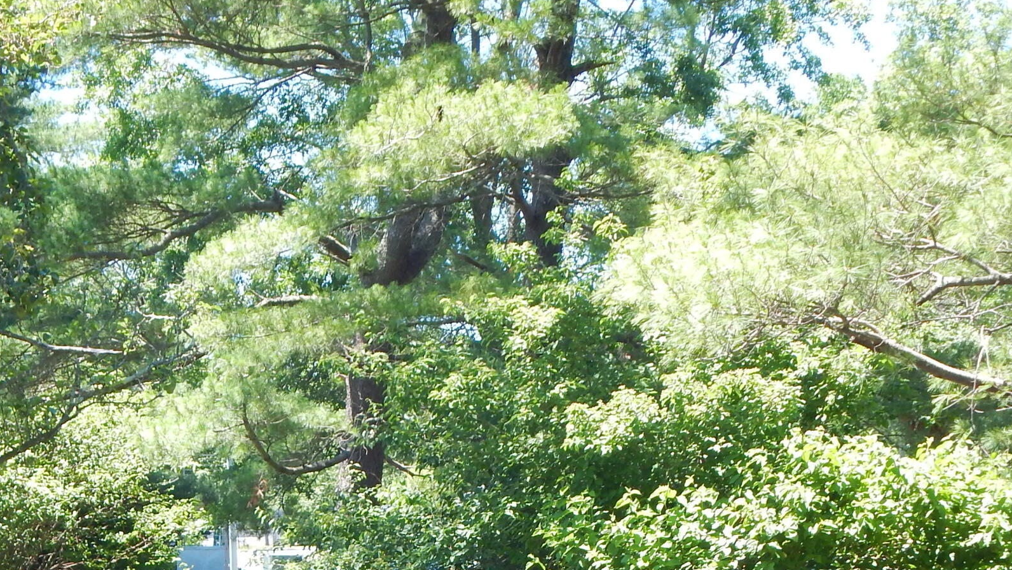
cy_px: 580
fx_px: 2093
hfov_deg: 27.2
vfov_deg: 15.2
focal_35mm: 78
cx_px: 451
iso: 125
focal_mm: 6.8
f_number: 3.4
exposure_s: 1/200
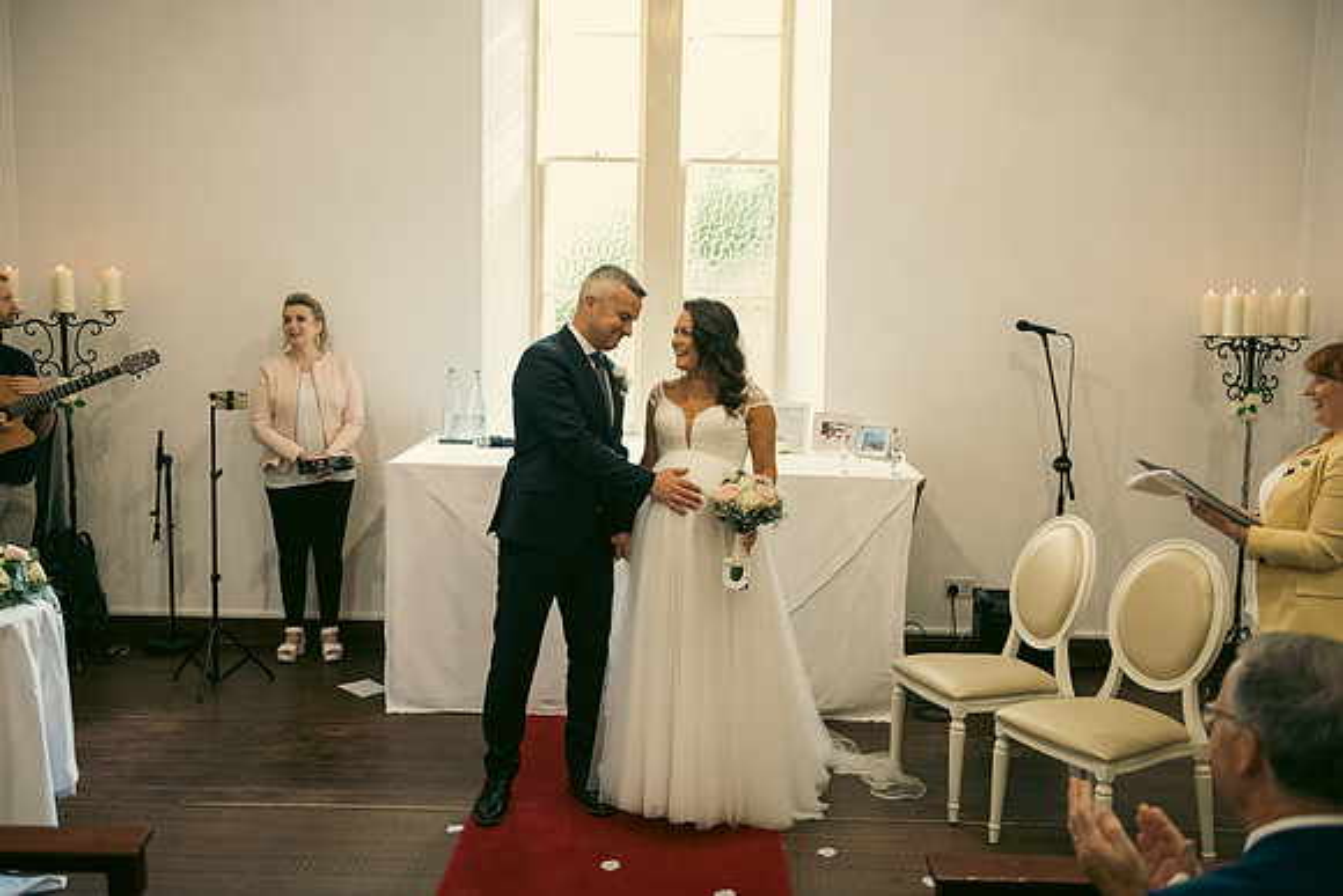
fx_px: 1306
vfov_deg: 37.9
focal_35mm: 35
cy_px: 448
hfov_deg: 54.4
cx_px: 672
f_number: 3.5
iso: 800
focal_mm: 35
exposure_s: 1/160
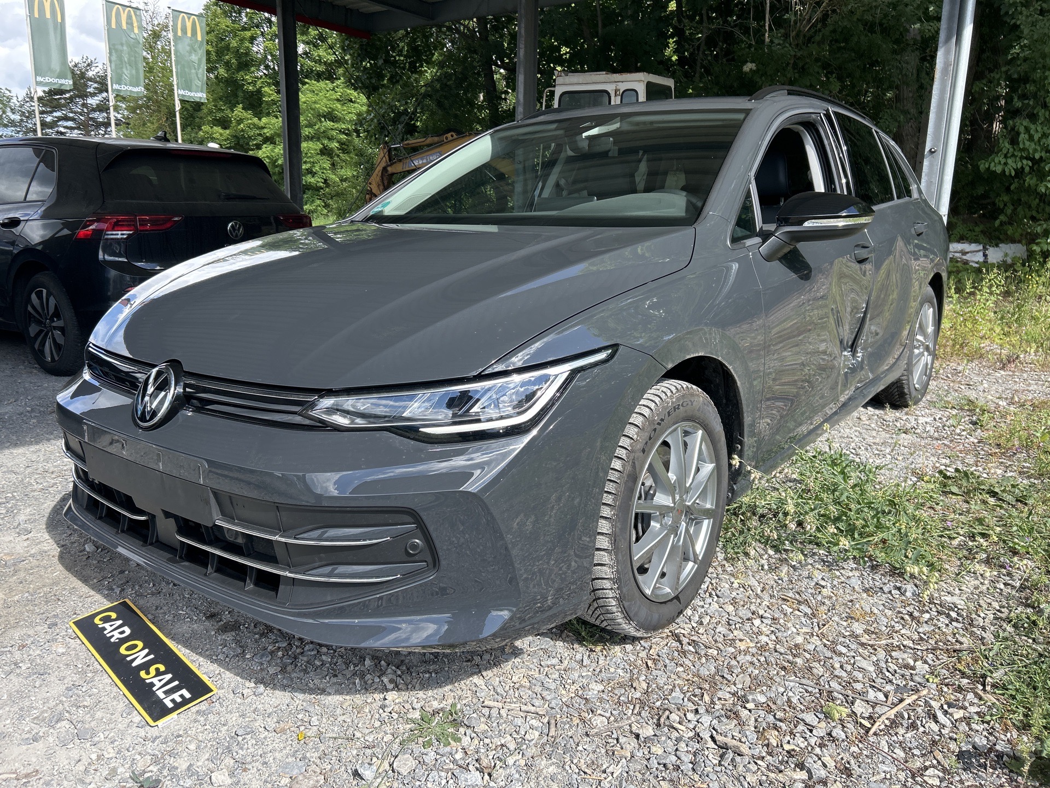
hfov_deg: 67.3
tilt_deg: -12.1
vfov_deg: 53.1
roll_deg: -0.3
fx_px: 789
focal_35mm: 26
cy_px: 394
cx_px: 525
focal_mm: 5.7
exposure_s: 1/1135
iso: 50
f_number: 1.5
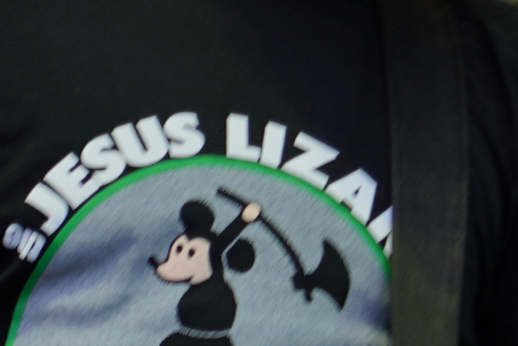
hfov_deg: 3.3
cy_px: 175
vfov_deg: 2.2
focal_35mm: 627
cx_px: 666
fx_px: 9021
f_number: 4
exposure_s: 1/125
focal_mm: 105
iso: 160
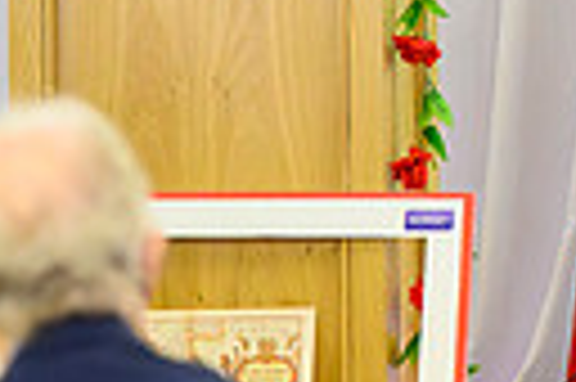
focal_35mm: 455
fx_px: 7271
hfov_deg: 4.5
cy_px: -171
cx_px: 891
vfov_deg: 3.0
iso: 12800
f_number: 2.8
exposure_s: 1/200
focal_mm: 99
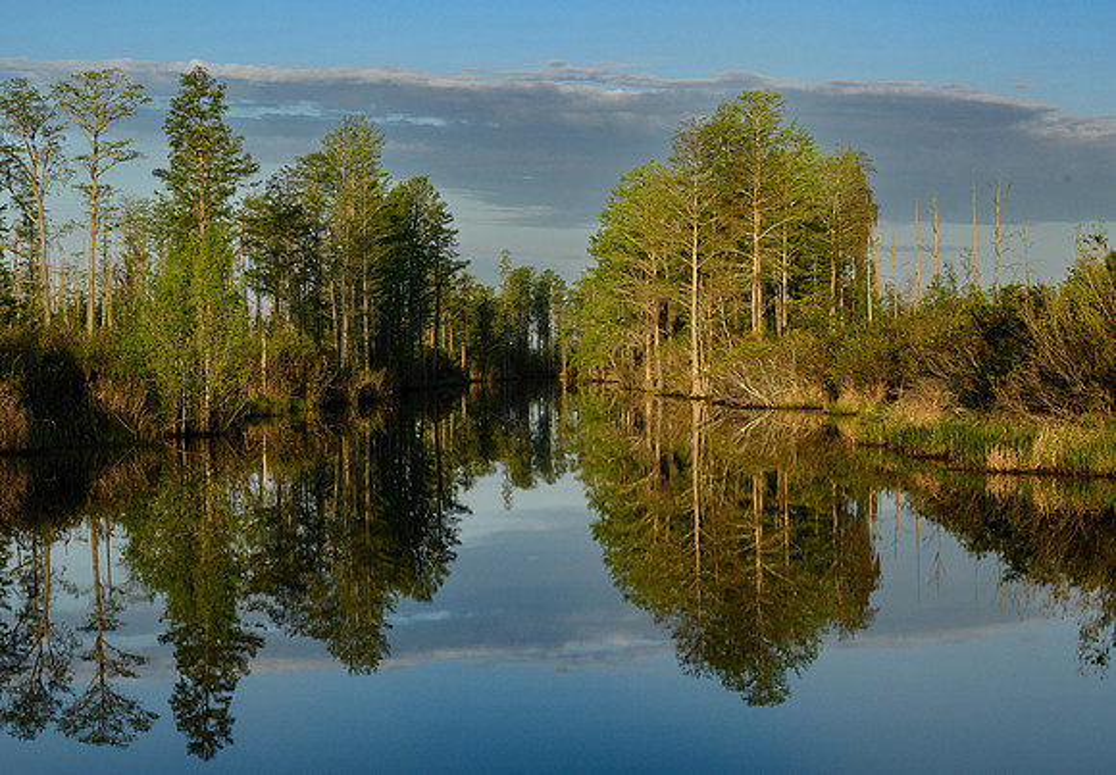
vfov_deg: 17.8
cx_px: 601
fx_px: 2472
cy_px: 401
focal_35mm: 79
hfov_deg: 25.4
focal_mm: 74
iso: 1250
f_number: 10
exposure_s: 1/800
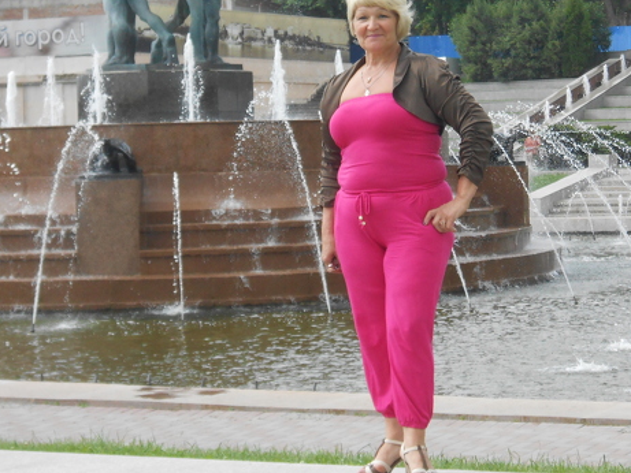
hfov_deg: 16.3
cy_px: 211
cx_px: 376
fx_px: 2206
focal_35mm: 121
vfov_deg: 12.3
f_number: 4.6
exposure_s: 1/500
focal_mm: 16.5
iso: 250
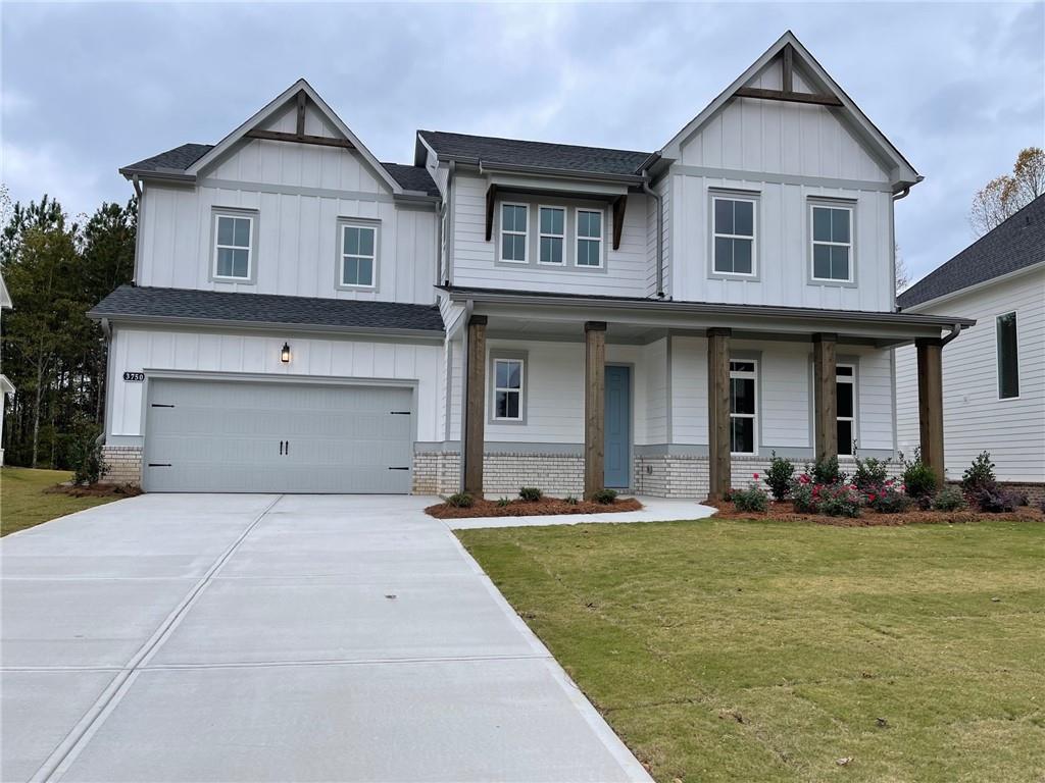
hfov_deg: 67.3
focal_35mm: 26
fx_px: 785
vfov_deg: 53.1
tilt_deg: +5.0
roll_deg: -0.9
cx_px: 522
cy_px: 392
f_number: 1.6
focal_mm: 5.1
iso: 32
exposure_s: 1/813
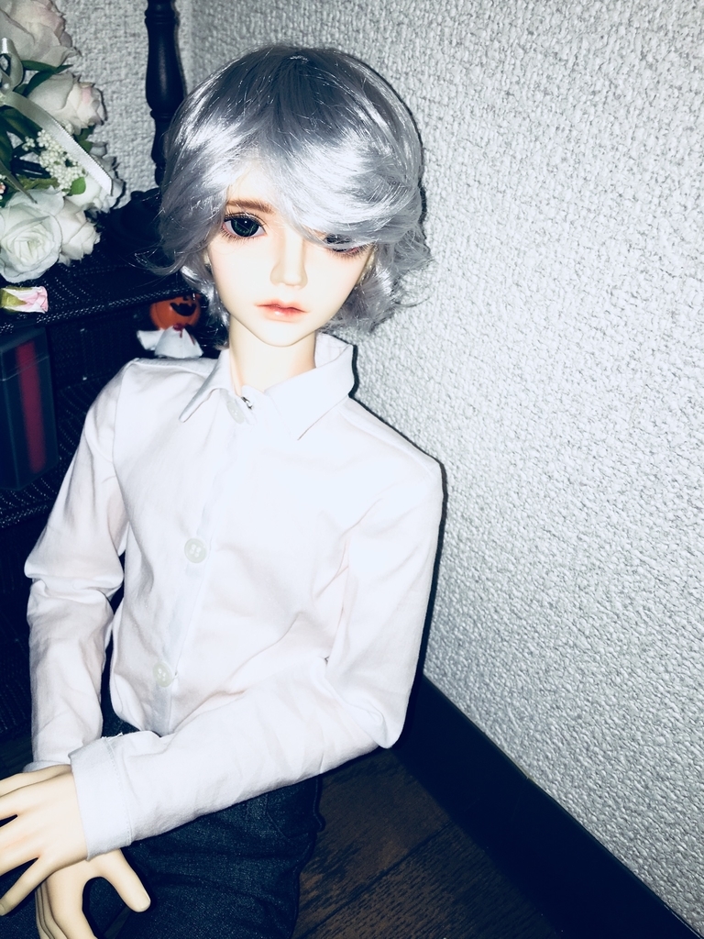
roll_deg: -5.2
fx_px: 786
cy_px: 470
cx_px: 352
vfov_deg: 61.7
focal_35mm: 29
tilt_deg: -31.5
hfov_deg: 48.2
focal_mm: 4.15
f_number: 2.2
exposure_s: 1/54
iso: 25
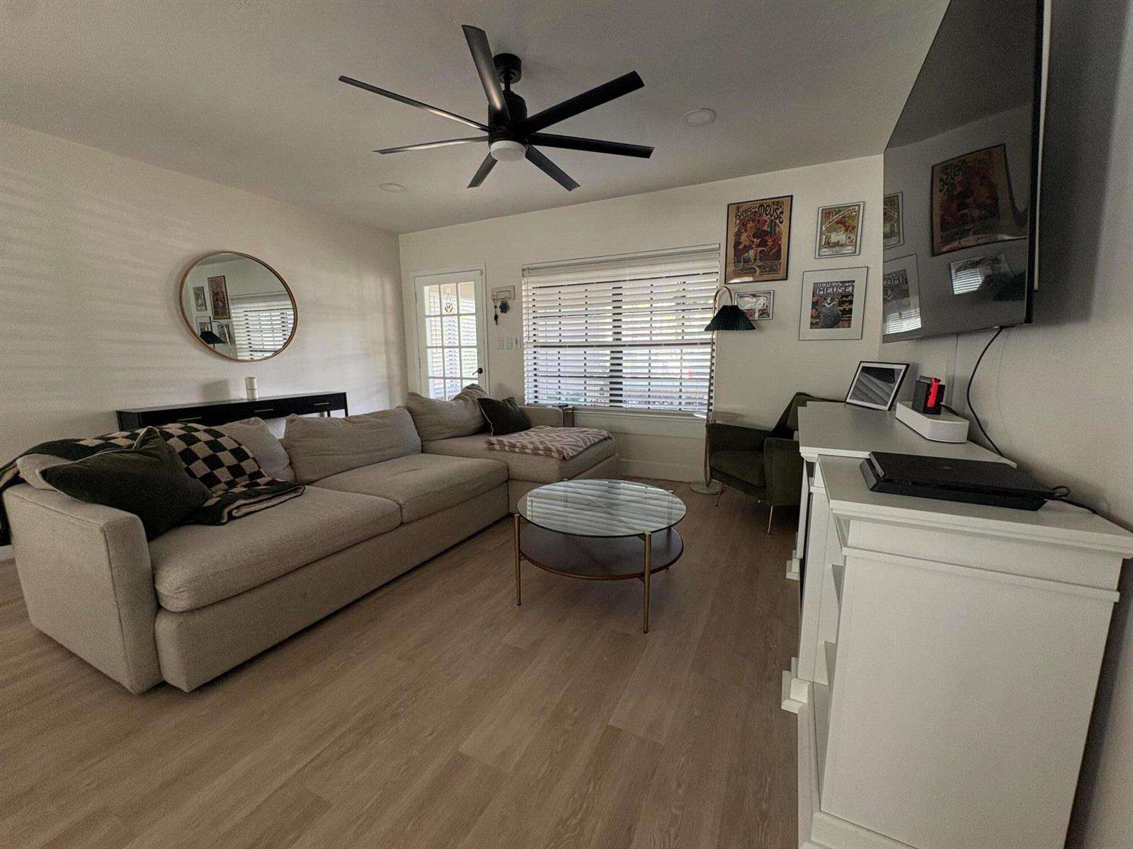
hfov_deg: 102.1
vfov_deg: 85.7
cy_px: 424
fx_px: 458
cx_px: 566
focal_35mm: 14
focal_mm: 2.22
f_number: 2.2
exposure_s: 1/81
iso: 200
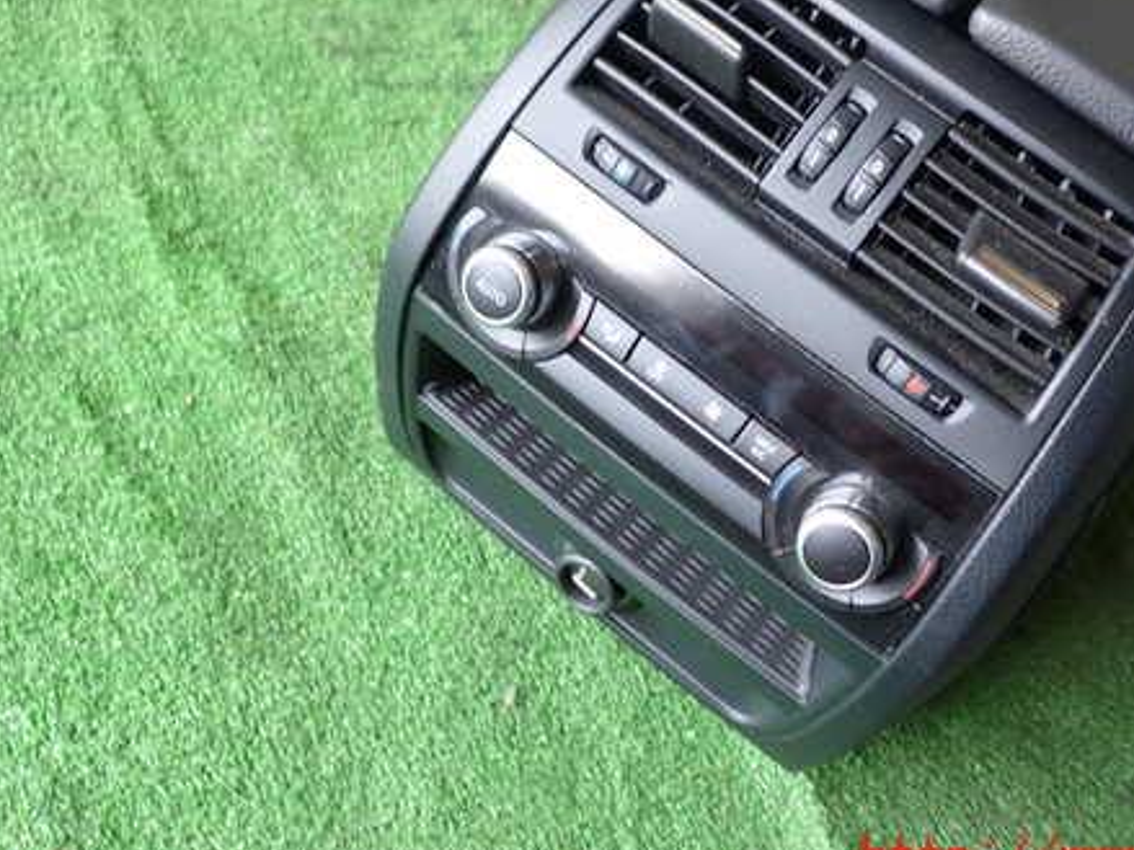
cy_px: 313
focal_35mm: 41
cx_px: 669
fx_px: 1343
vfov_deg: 34.9
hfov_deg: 45.6
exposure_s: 1/60
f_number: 2.3
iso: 160
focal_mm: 5.4
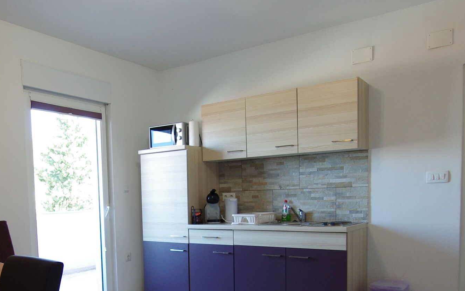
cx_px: 188
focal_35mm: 32
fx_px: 405
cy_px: 228
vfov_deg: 38.1
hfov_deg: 59.2
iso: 400
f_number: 5
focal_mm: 10
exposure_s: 1/25
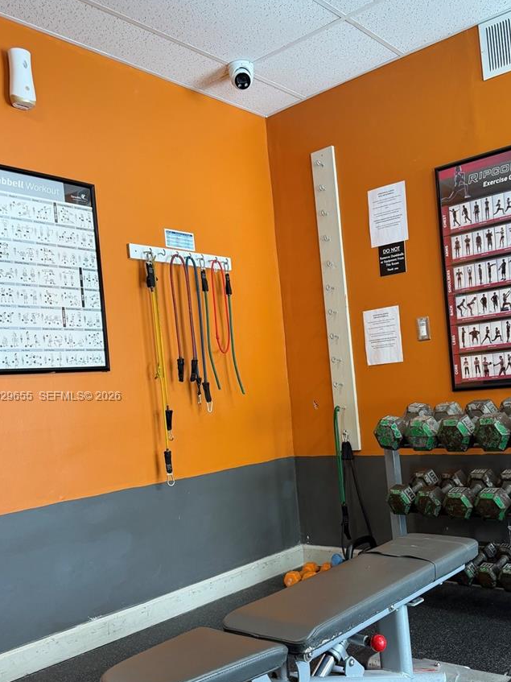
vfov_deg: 53.7
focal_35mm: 34
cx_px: 334
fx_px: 669
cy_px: 397
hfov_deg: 41.3
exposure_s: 1/120
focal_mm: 6.76
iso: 160
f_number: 1.78
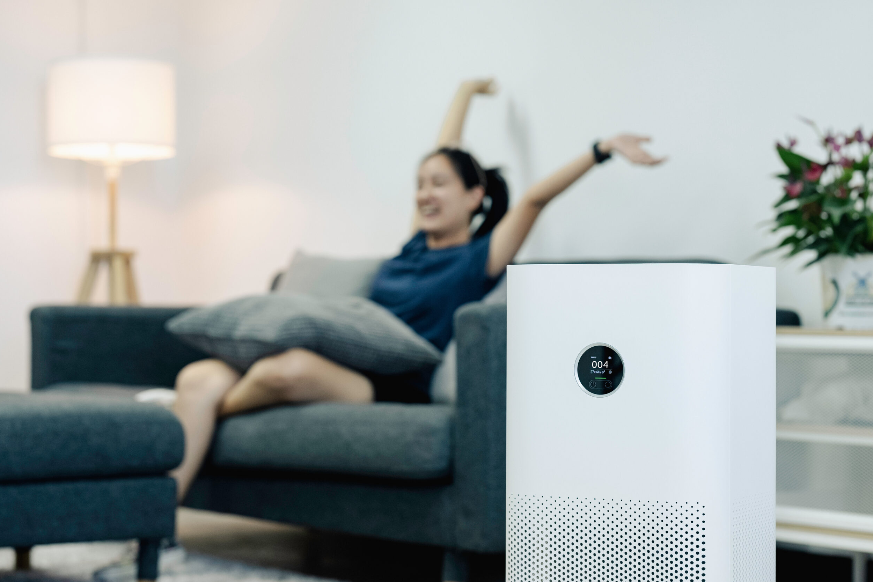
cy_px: 292
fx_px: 2085
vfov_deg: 15.9
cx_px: 432
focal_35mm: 86
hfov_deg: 23.6
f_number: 2.8
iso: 800
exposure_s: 1/125
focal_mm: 56
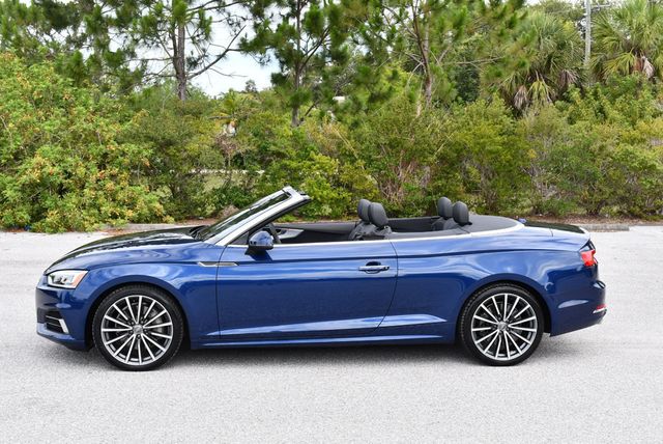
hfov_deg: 41.1
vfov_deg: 28.1
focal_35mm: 48
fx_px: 885
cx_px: 332
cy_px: 222
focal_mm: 24
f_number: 6.3
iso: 200
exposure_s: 1/250
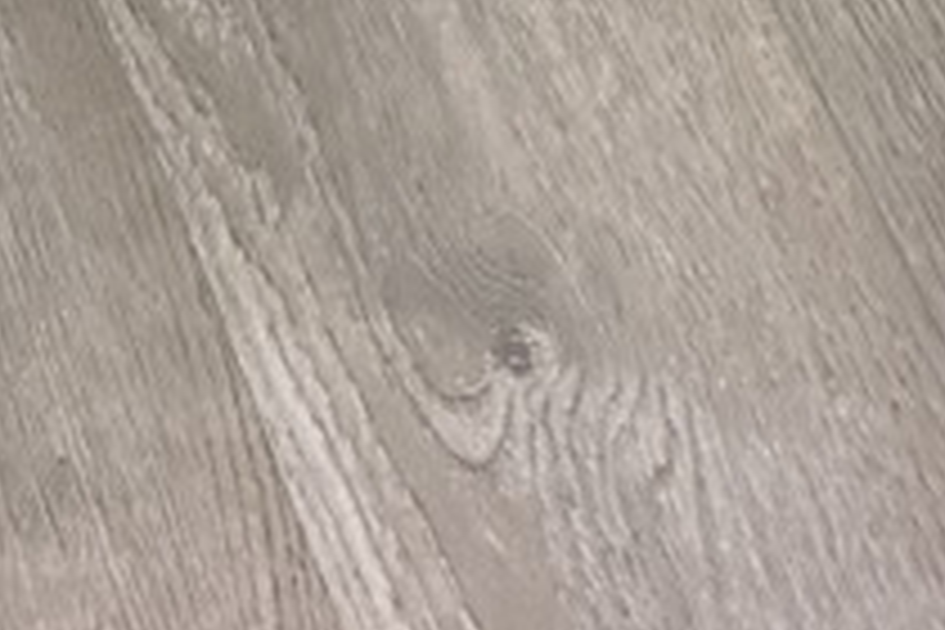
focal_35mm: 152
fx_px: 3990
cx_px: -338
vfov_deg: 7.8
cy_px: -1310
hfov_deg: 13.0
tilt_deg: -45.9
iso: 800
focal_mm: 6.76
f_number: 1.78
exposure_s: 1/41
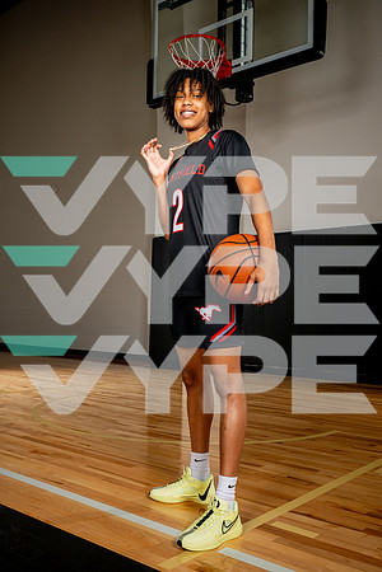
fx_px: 557
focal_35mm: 35
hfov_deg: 37.9
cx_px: 191
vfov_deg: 54.4
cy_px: 286
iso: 250
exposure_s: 1/500
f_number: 8
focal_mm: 35
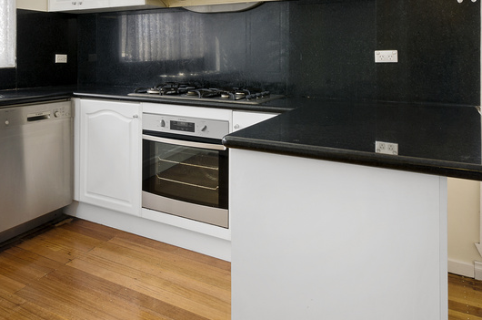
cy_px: 46
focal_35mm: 29
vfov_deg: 41.9
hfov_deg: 63.1
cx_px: 187
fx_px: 387
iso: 100
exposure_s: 1/5
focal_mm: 10
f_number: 9
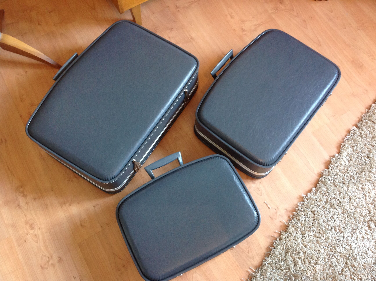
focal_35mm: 35
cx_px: 188
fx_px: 380
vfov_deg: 40.6
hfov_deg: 52.7
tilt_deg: -69.4
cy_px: 140
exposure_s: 1/15
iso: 160
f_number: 2.4
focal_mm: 4.28
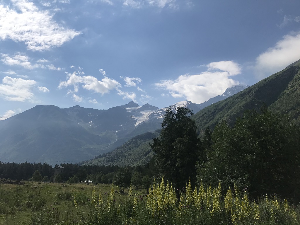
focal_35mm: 28
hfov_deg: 63.4
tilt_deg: +12.7
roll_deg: -3.2
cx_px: 150
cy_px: 112
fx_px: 243
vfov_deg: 49.7
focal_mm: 3.99
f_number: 1.8
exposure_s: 1/6410
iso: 20
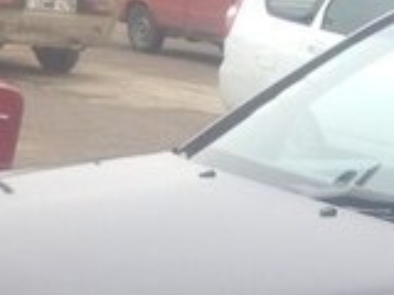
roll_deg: -5.2
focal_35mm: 136
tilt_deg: -20.5
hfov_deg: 13.6
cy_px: 527
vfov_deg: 10.3
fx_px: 1548
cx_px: 596
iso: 50
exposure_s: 1/159
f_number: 2.4
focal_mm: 4.12
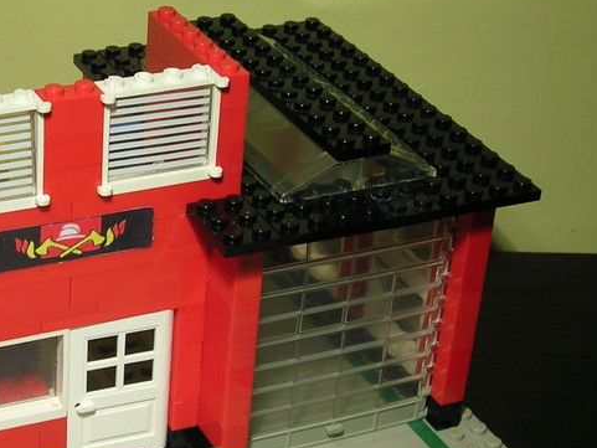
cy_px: 223
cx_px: 57
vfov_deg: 17.2
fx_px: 1484
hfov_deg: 22.2
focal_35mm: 86
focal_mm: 7.7
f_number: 3.2
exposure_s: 1/15.8
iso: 50
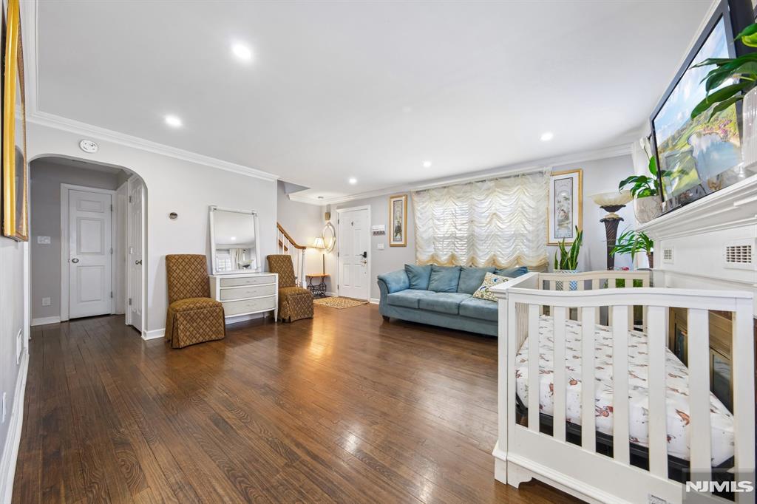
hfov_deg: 112.6
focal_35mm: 12
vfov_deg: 90.0
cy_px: 252
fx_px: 252
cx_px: 378
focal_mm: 8
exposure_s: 1/2.5
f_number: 5.6
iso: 125
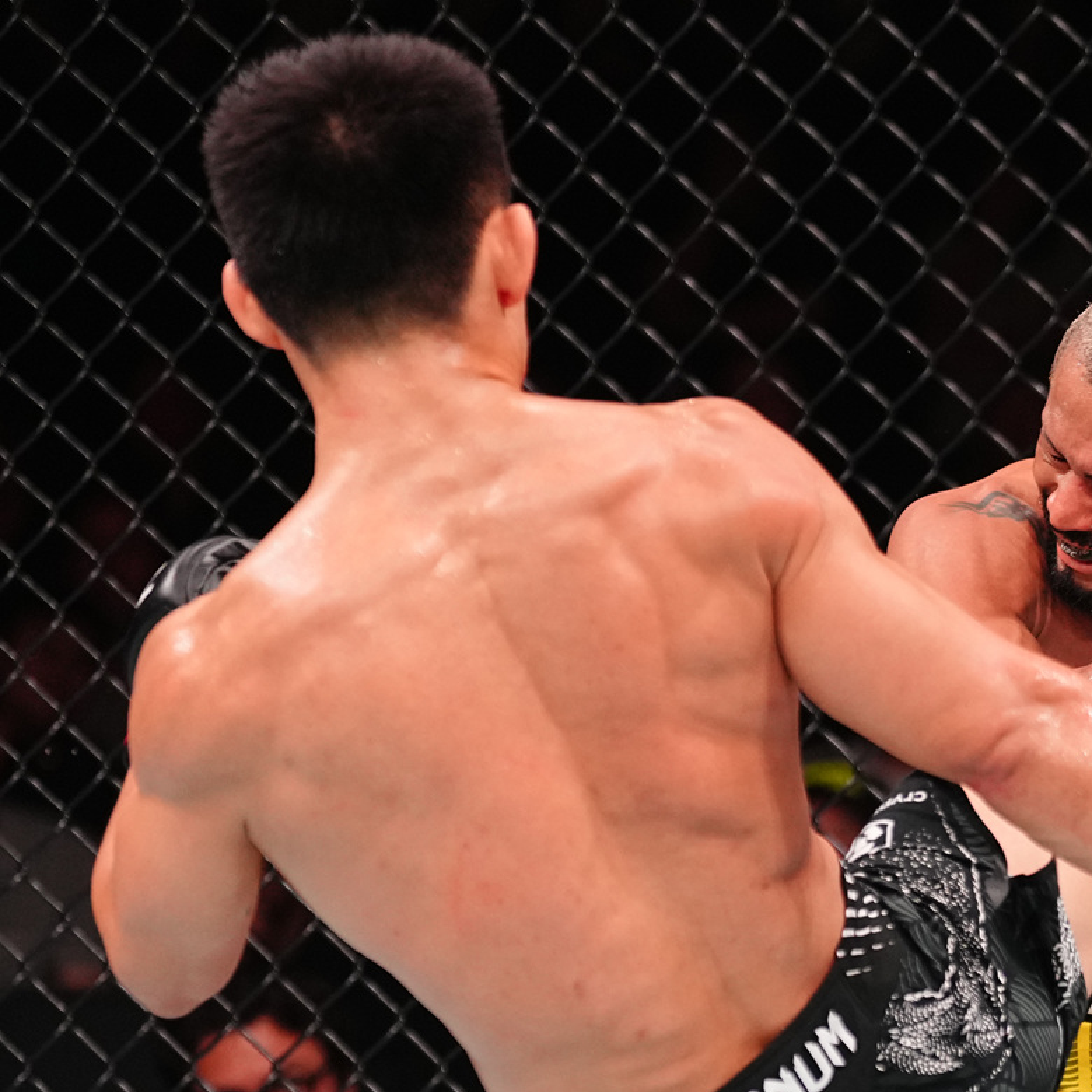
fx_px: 7245
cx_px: 843
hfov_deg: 8.6
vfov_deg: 8.6
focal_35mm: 203
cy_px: 722
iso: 2000
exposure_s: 1/1250
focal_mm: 115
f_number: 2.8
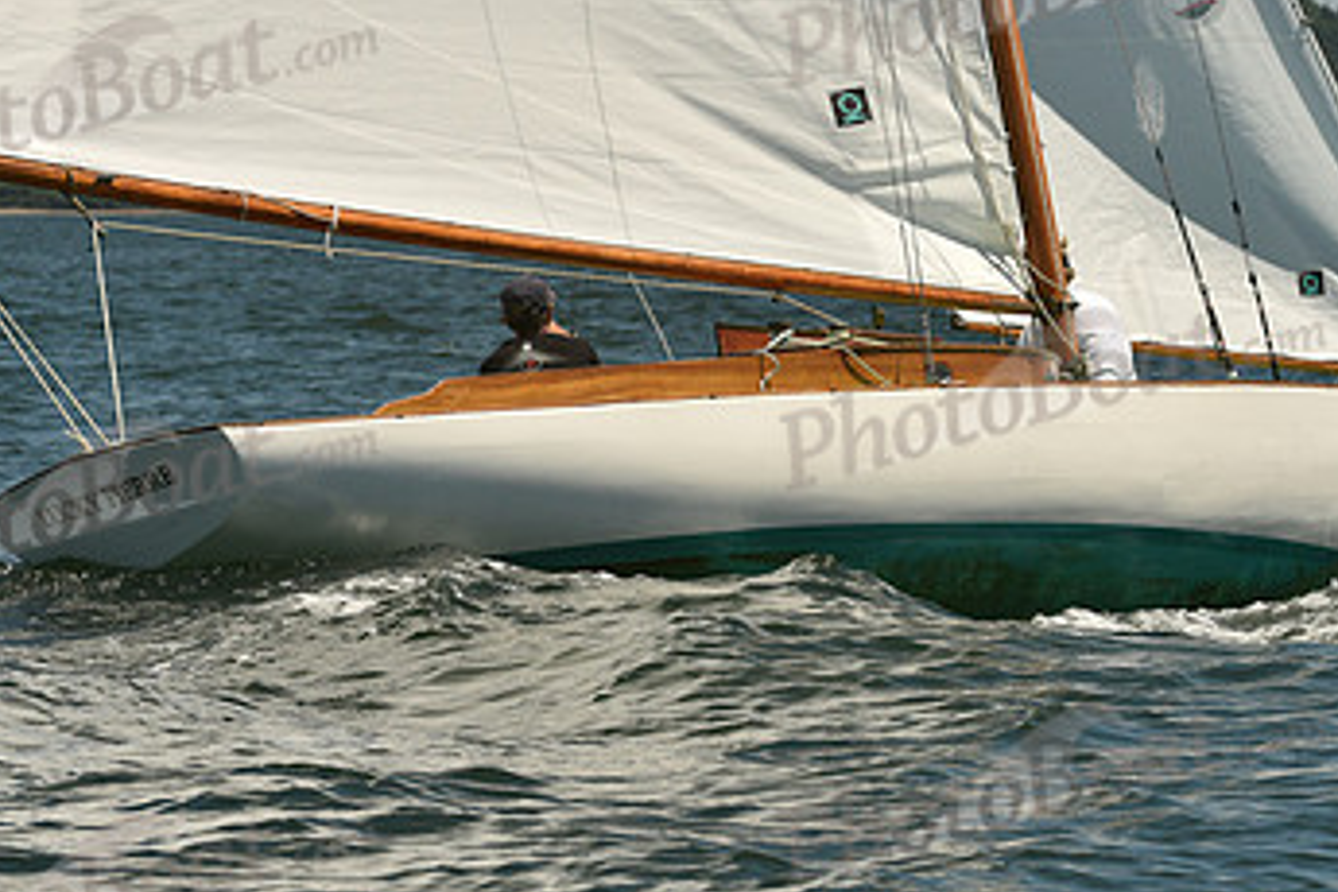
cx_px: 582
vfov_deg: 4.1
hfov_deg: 6.1
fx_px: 12487
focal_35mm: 336
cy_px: 242
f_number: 9
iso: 250
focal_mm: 200
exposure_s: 1/1000
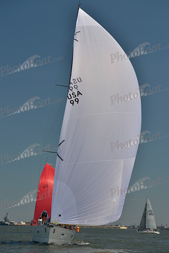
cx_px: 87
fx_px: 654
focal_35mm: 93
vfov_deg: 21.9
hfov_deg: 14.7
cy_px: 123
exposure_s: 1/1250
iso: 200
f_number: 6.3
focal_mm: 90
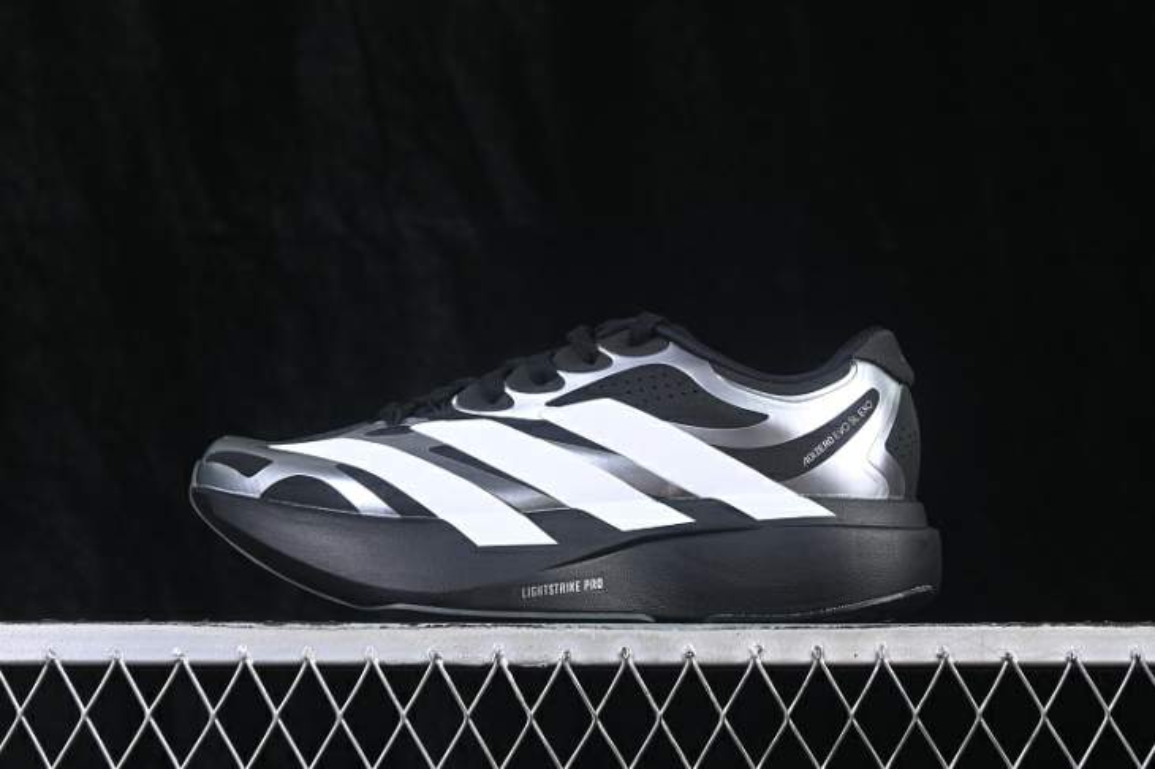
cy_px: 384
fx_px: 2405
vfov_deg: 18.2
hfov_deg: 27.0
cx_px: 578
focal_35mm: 75
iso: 160
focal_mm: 50
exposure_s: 1/60
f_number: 6.3
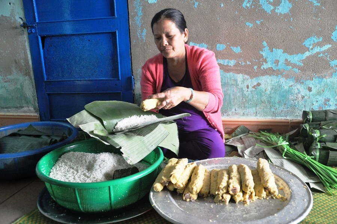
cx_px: 168
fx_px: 309
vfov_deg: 39.9
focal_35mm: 33
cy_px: 112
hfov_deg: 57.3
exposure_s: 1/320
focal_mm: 22
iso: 1100
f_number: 3.5
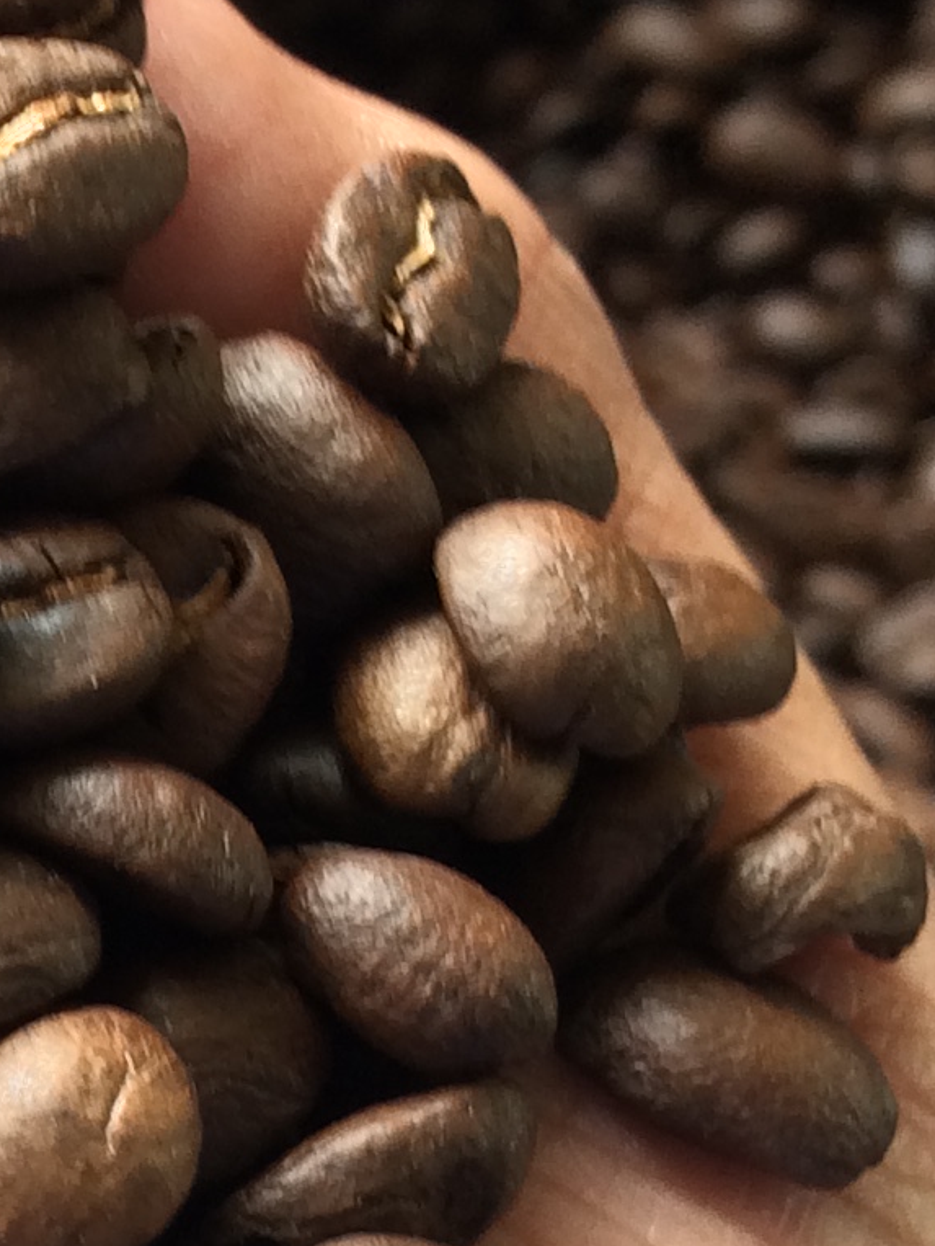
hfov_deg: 11.4
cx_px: -527
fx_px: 4462
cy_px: 660
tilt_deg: -62.7
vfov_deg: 15.9
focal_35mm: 124
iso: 40
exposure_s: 1/40
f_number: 2.2
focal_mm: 4.15
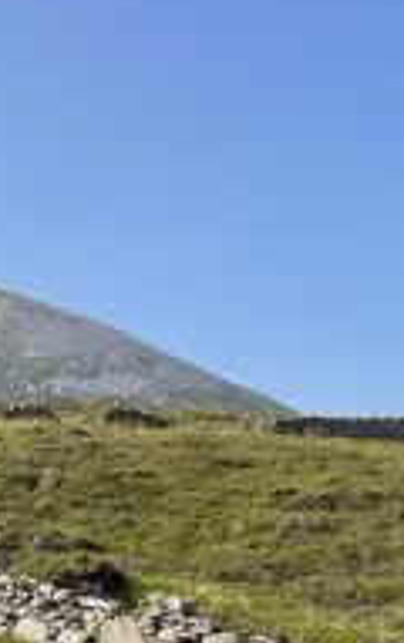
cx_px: -94
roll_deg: -0.3
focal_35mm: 72
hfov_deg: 17.3
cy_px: 422
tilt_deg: +15.2
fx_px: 1264
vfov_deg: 28.4
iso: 32
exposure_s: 1/3205
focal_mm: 4.2
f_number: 1.6
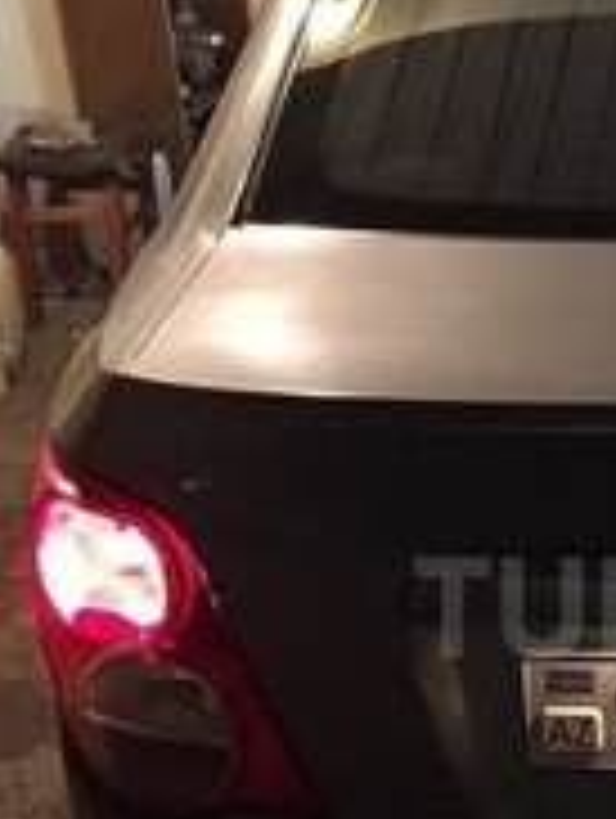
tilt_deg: -29.3
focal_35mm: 79
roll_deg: +1.6
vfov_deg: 24.4
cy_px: 608
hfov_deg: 17.7
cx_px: 760
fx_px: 1870
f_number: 2.2
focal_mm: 4.15
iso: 400
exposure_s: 1/17
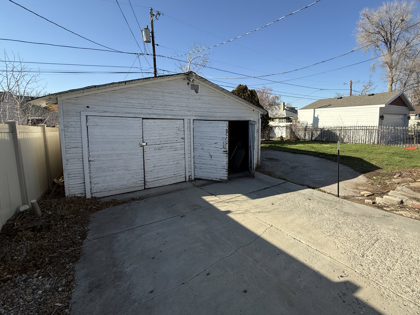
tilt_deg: -5.9
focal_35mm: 16
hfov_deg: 93.9
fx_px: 194
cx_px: 238
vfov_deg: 77.9
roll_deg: +0.0
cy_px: 142
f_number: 2.2
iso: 64
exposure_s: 1/1613
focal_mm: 2.22
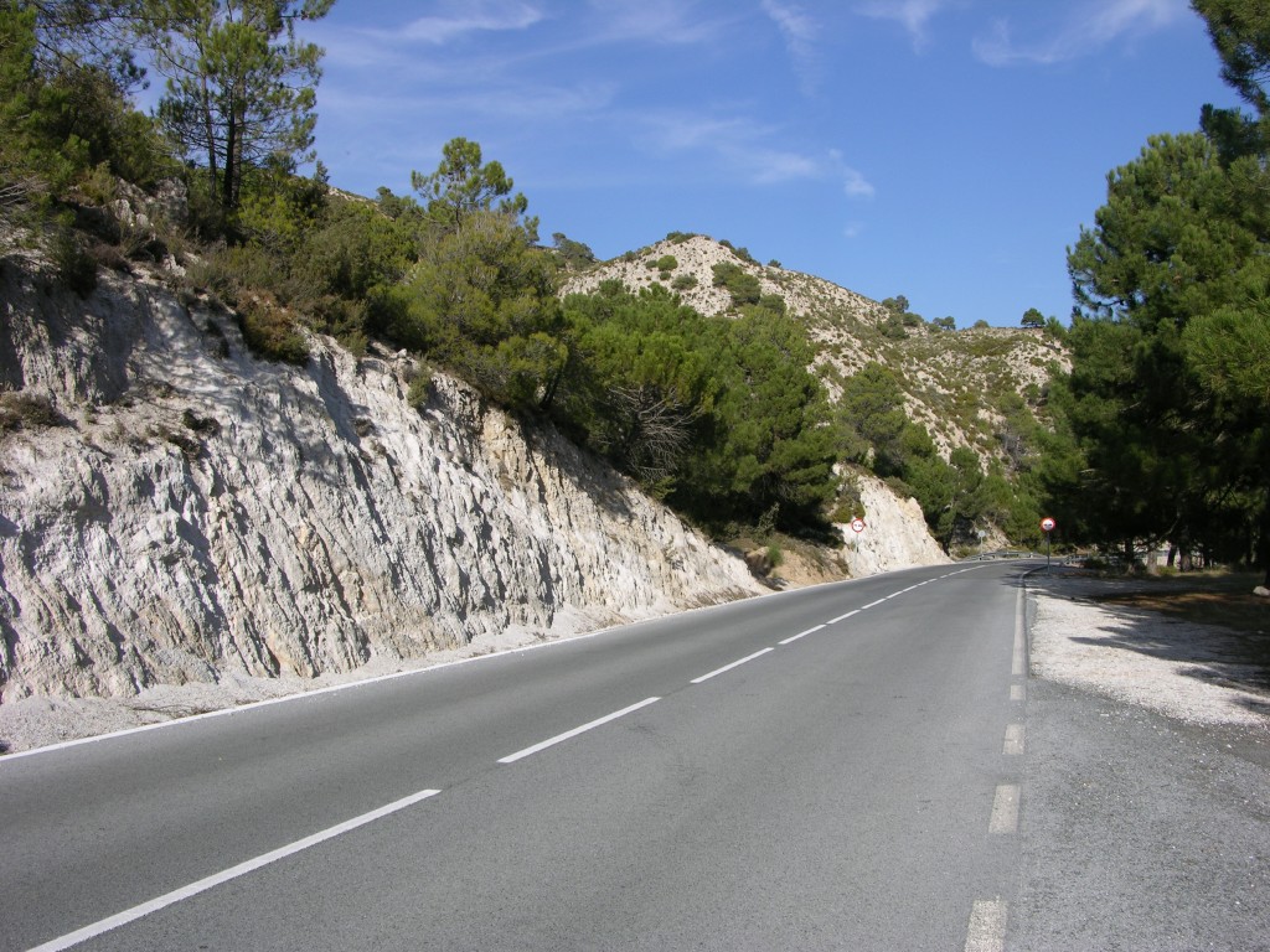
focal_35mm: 35
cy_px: 476
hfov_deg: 52.6
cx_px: 635
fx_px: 1284
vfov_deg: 40.7
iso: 50
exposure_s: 1/260
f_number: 6.3
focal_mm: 8.9
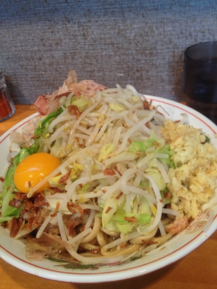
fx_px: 292
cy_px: 144
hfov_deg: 40.7
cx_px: 108
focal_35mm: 35
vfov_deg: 52.6
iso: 125
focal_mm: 4.28
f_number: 2.4
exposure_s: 1/20
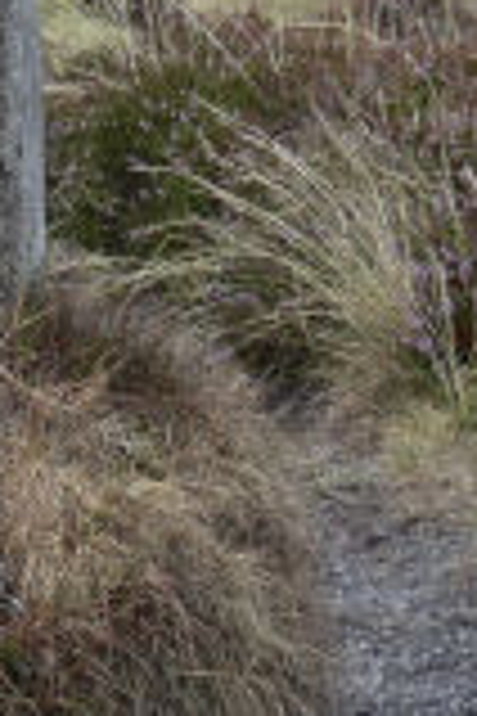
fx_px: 5942
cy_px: 18
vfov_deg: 6.9
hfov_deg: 4.5
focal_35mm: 299
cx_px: -540
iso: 80
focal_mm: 13.7
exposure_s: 1/320
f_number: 4.4
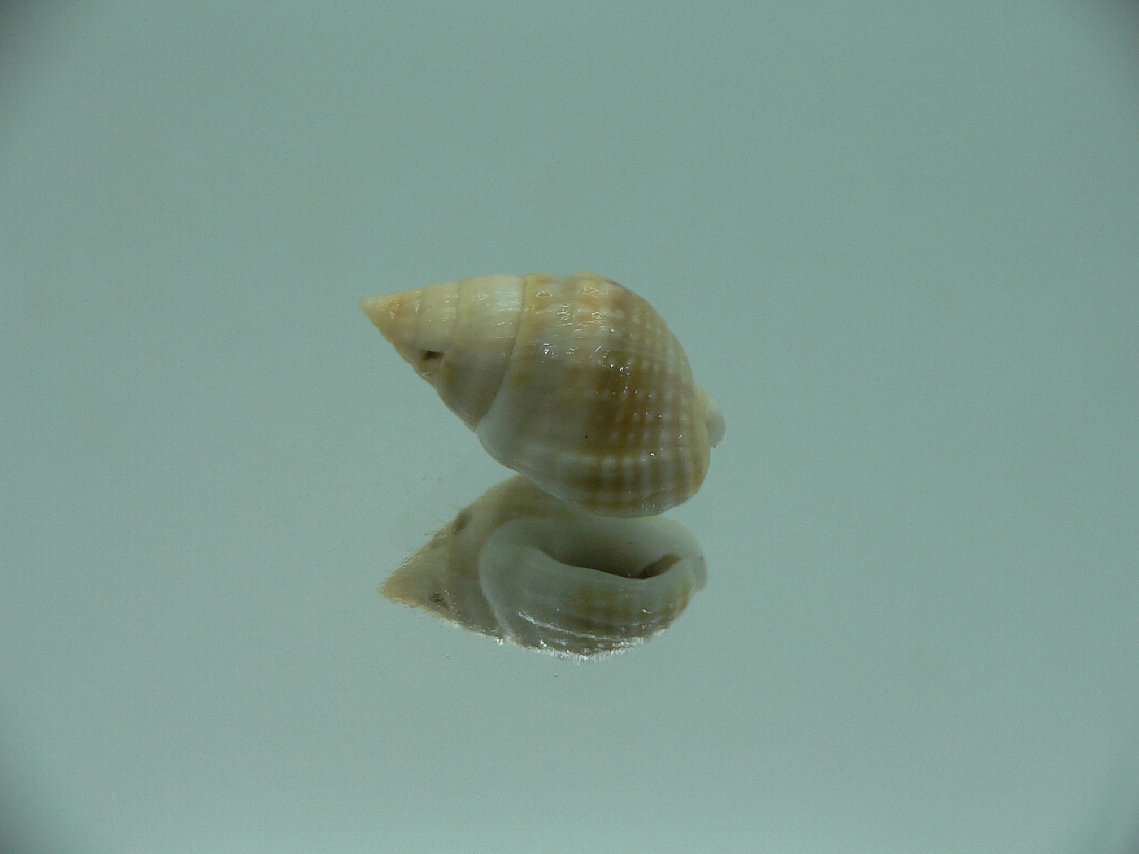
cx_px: 570
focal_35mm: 35
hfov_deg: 52.6
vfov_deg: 40.7
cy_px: 427
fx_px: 1152
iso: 80
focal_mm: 4.6
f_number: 2.8
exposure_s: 1/80
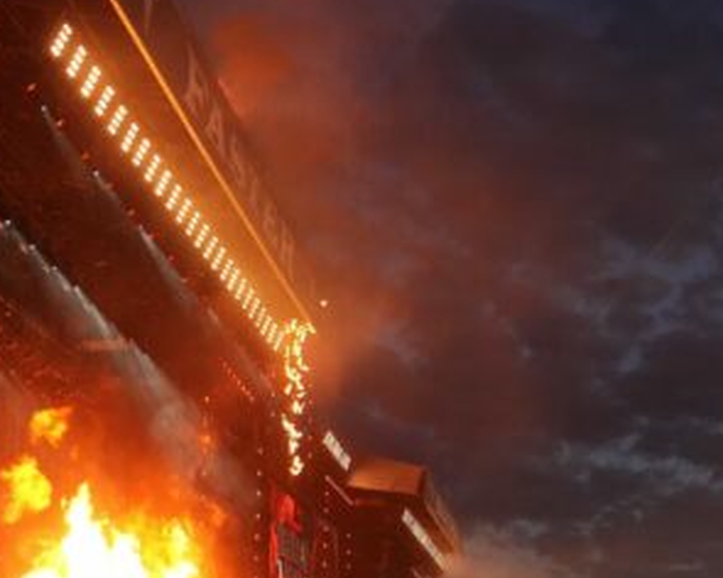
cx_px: 748
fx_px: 1412
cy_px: 436
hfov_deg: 26.9
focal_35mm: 66
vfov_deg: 22.9
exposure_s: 1/160
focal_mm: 18
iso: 800
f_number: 4
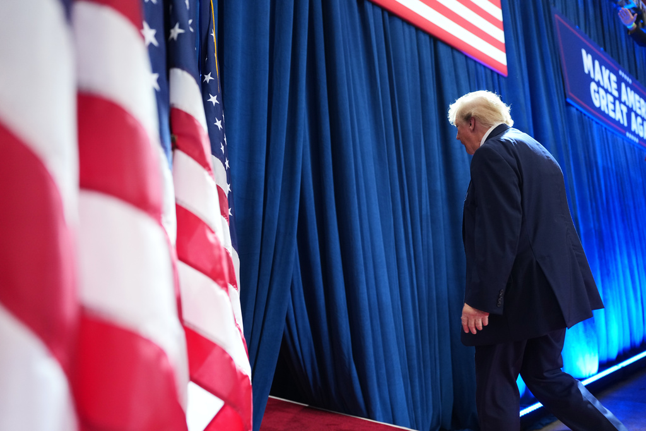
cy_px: 216
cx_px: 323
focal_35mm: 28
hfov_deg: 65.5
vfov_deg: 46.4
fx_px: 502
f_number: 2
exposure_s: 1/640
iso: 2000
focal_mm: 28
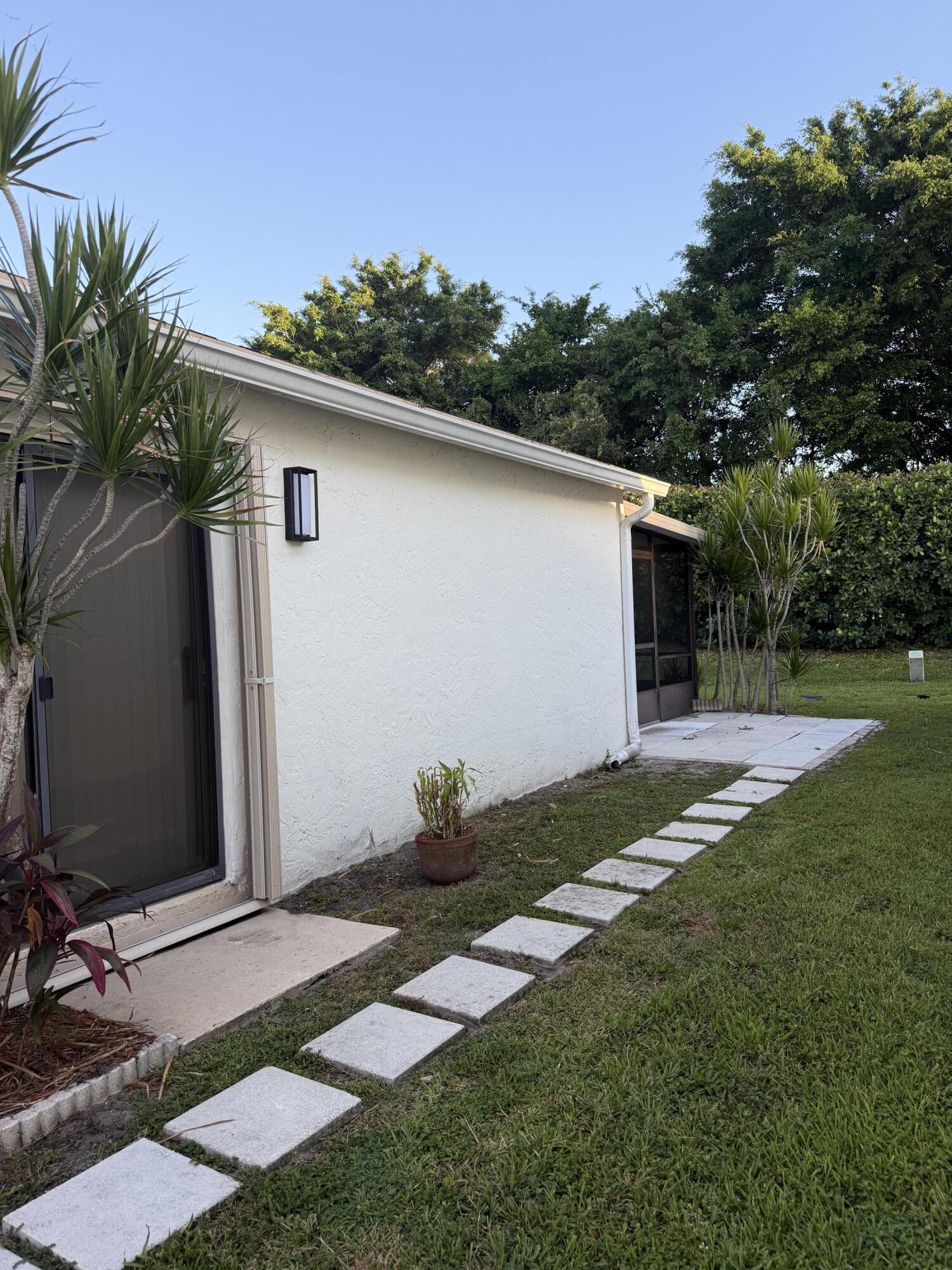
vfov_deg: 71.6
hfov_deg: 56.8
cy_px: 635
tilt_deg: -0.9
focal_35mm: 24
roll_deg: +0.6
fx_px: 880
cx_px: 476
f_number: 1.78
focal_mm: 6.76
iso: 100
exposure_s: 1/689
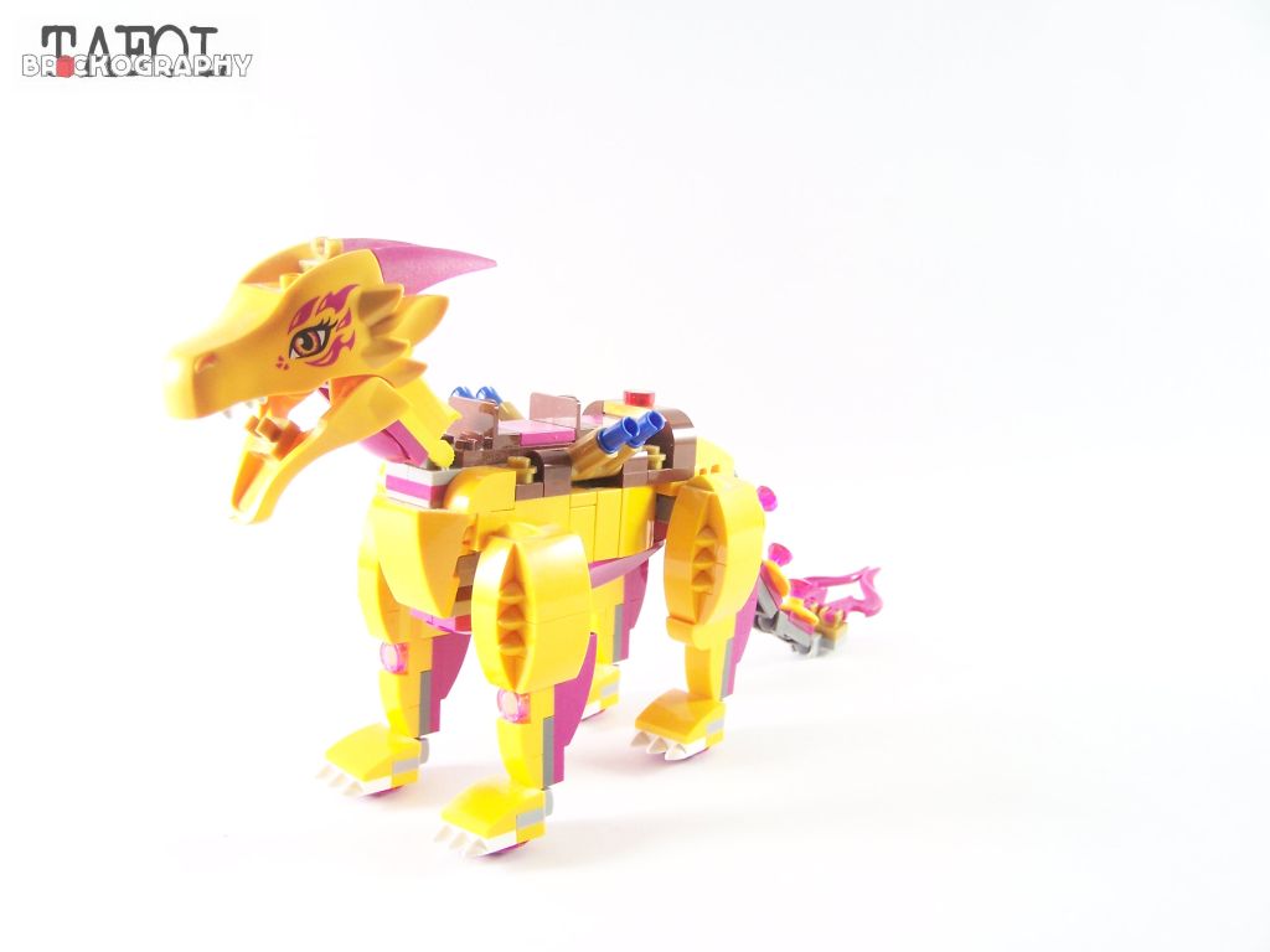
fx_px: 1394
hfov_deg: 49.0
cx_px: 635
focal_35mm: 38
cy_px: 476
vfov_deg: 37.7
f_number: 3.2
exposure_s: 1/30
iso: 200
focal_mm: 6.3
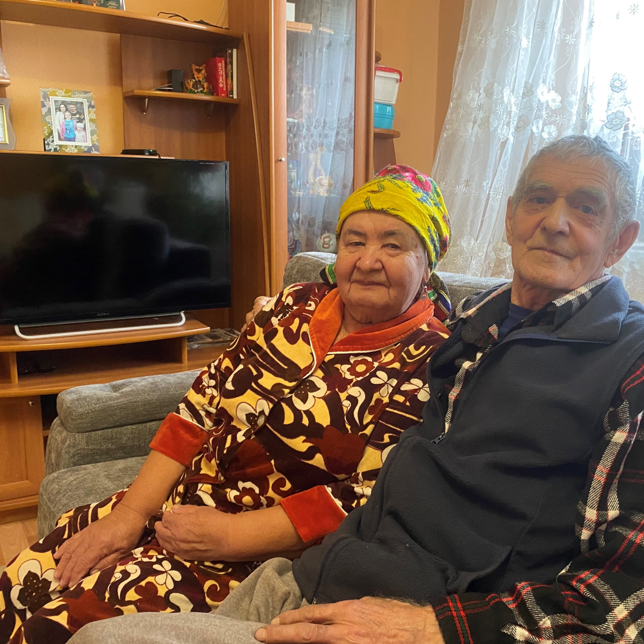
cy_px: 319
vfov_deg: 52.5
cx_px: 359
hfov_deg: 52.4
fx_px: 652
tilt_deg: -11.9
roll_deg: +2.2
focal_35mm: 31
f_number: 1.8
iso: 320
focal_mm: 4.25
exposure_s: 1/50
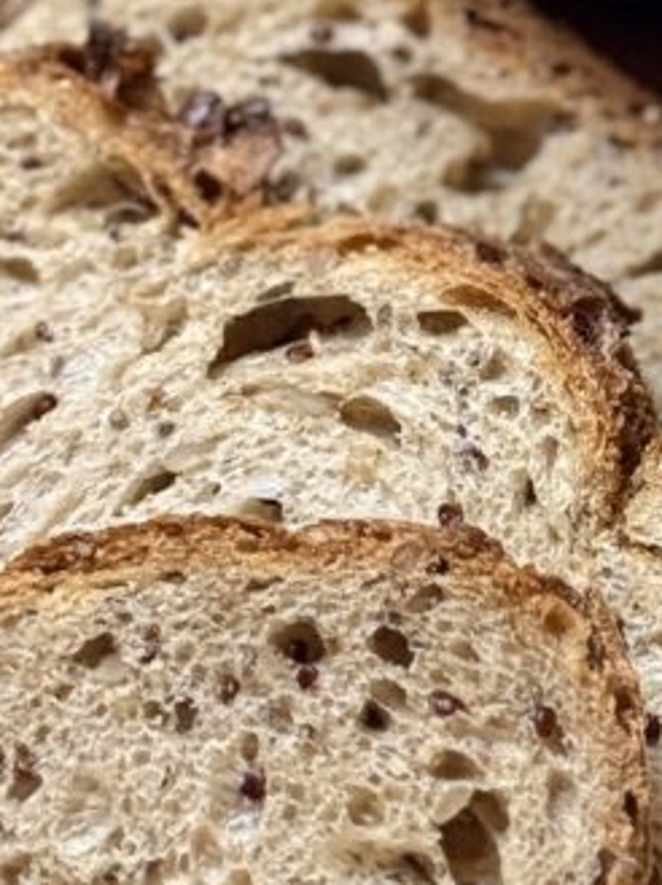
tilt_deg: -39.7
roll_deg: +0.0
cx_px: 1152
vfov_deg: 10.4
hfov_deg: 7.7
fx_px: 4778
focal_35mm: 187
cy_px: -277
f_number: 1.78
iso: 320
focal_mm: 6.76
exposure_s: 1/40
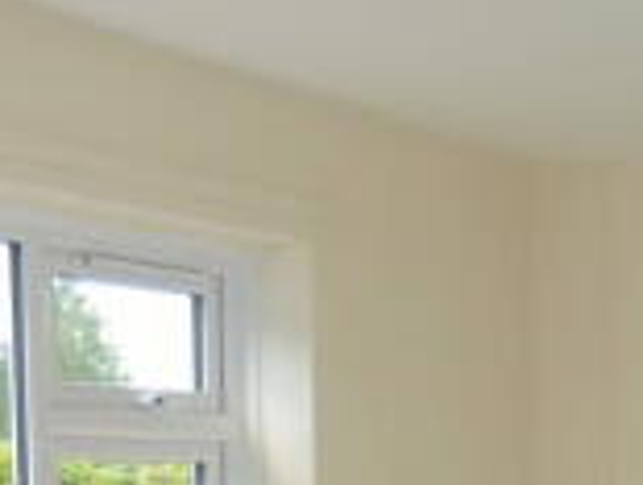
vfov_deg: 15.2
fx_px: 1676
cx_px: 508
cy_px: 740
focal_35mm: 90
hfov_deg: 21.5
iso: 100
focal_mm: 4.3
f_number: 3.3
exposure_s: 1/80
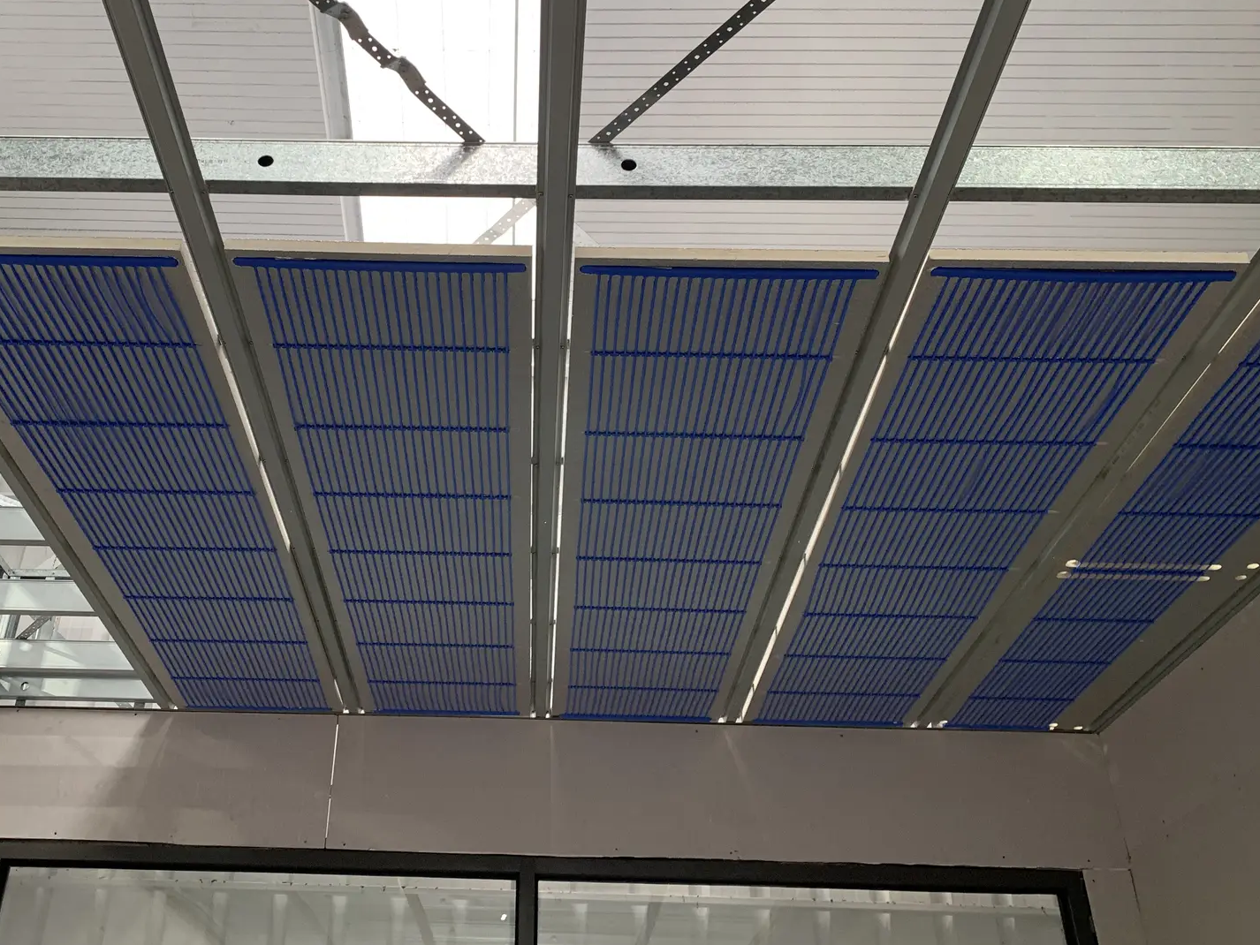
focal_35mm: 35
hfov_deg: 52.2
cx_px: 500
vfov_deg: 40.3
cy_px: 336
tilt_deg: +35.1
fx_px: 1274
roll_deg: -2.5
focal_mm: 4.25
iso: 80
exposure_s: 1/100
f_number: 1.8
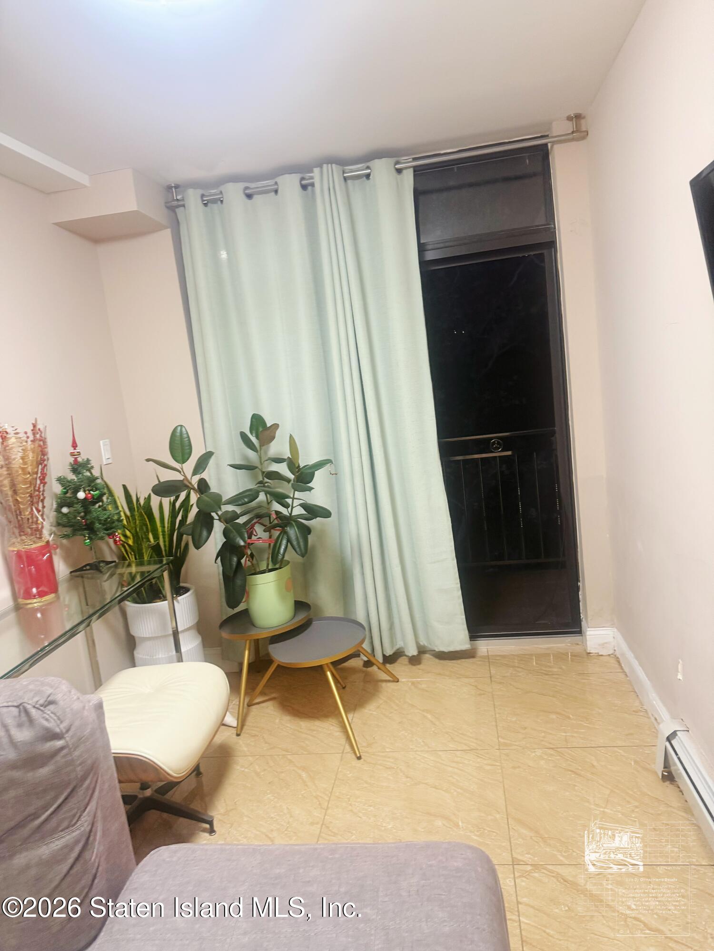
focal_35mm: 24
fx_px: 660
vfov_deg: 71.6
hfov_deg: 56.8
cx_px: 357
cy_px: 476
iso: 250
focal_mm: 6.76
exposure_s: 1/60
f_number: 1.78
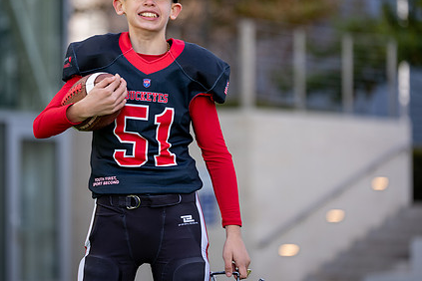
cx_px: 169
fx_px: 2473
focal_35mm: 211
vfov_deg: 6.5
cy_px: 91
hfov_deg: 9.7
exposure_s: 1/500
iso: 100
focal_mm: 154
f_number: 2.8
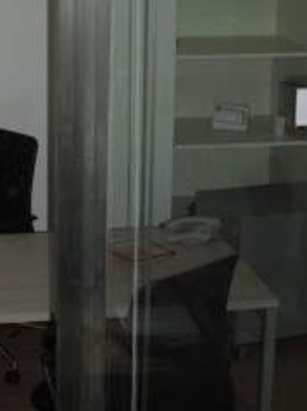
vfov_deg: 20.1
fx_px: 1149
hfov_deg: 15.1
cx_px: 48
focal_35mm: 97
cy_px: 95
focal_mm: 6.3
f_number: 3.1
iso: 200
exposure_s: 1/60
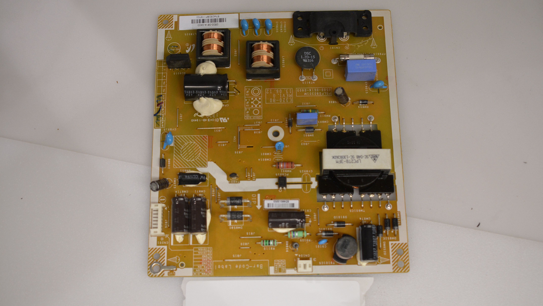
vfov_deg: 27.4
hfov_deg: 46.8
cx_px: 278
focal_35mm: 44
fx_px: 627
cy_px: 176
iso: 1000
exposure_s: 1/125
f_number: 5.6
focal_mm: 27
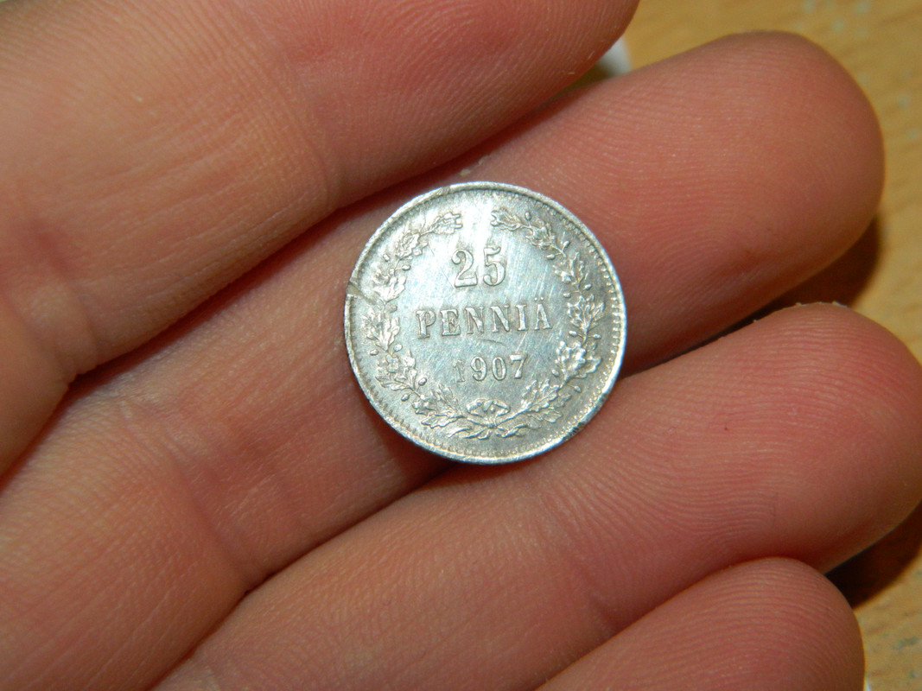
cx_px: 461
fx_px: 2237
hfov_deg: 23.3
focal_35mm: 84
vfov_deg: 17.6
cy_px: 346
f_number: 11.9
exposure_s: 1/50
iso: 200
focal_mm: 15.1
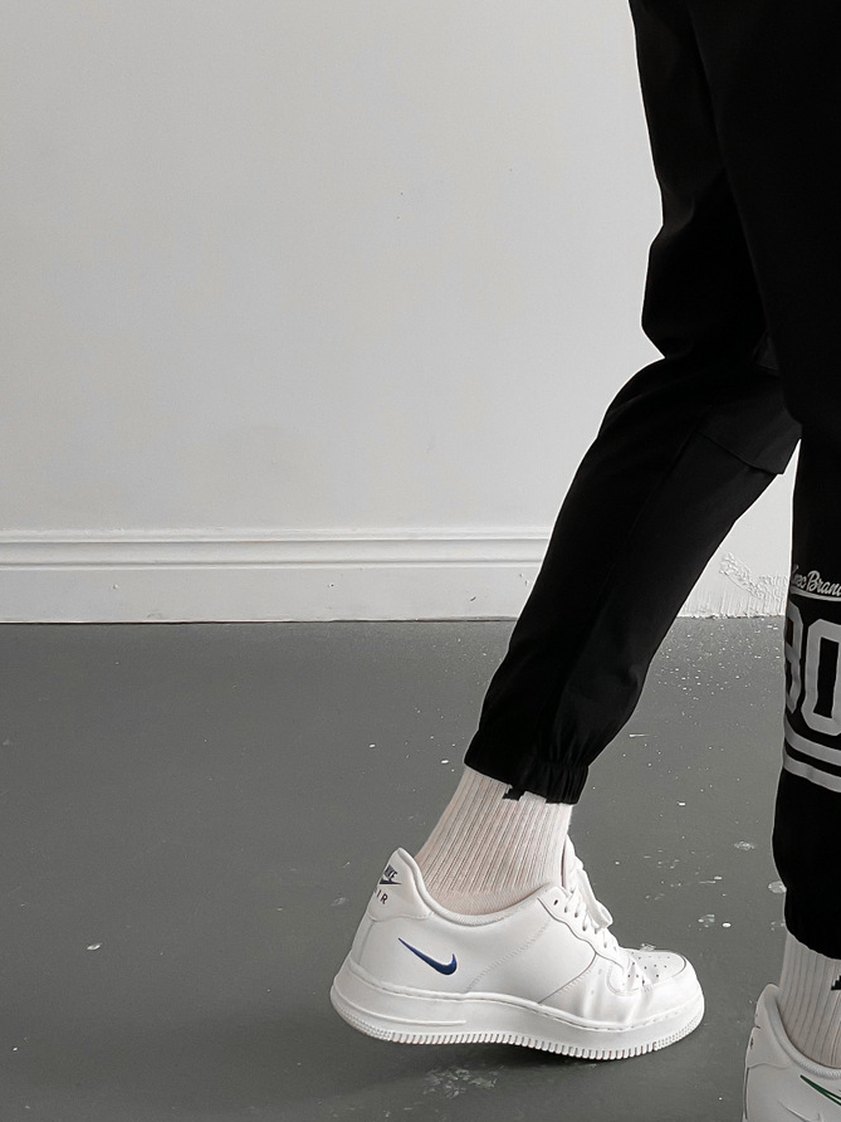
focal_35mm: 52
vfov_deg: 36.5
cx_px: 725
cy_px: 381
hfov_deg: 27.2
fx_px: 1684
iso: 64
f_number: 1.8
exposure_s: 1/85
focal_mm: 3
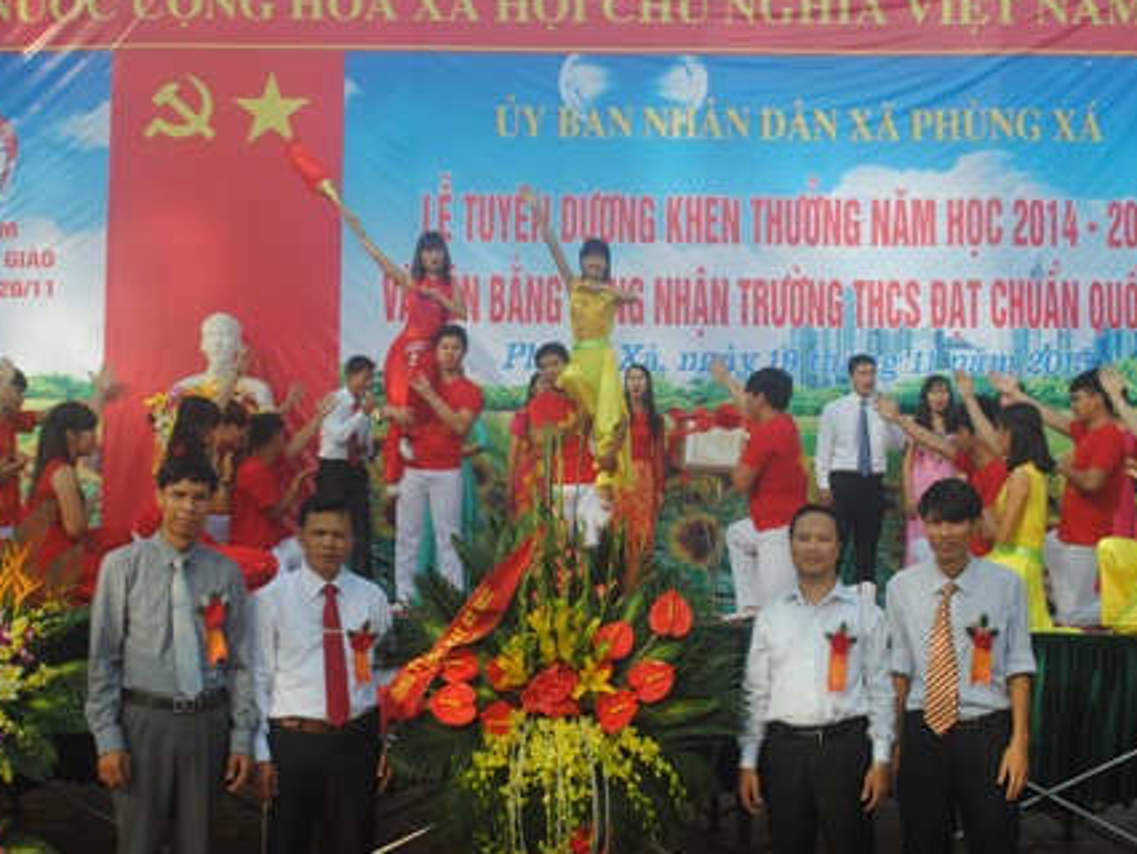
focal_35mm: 52
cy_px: 536
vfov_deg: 28.0
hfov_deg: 36.7
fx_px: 1709
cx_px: 494
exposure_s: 1/200
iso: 100
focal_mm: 24
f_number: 7.1
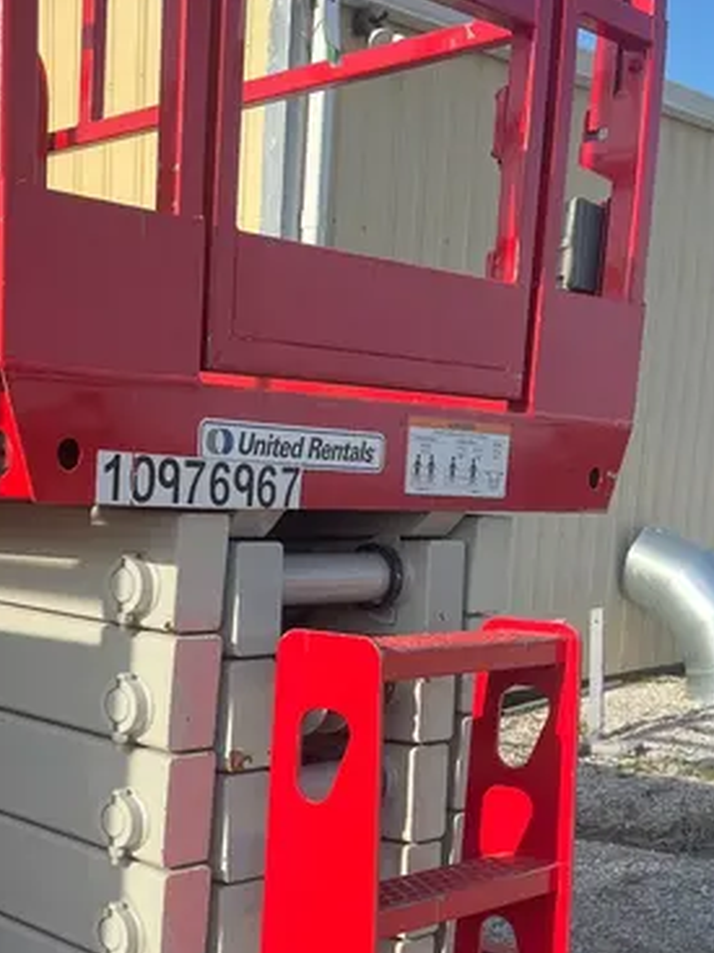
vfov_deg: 35.6
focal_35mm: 52
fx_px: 1431
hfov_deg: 26.9
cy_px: 762
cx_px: 44
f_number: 1.6
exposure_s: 1/1647
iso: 50
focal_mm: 5.1
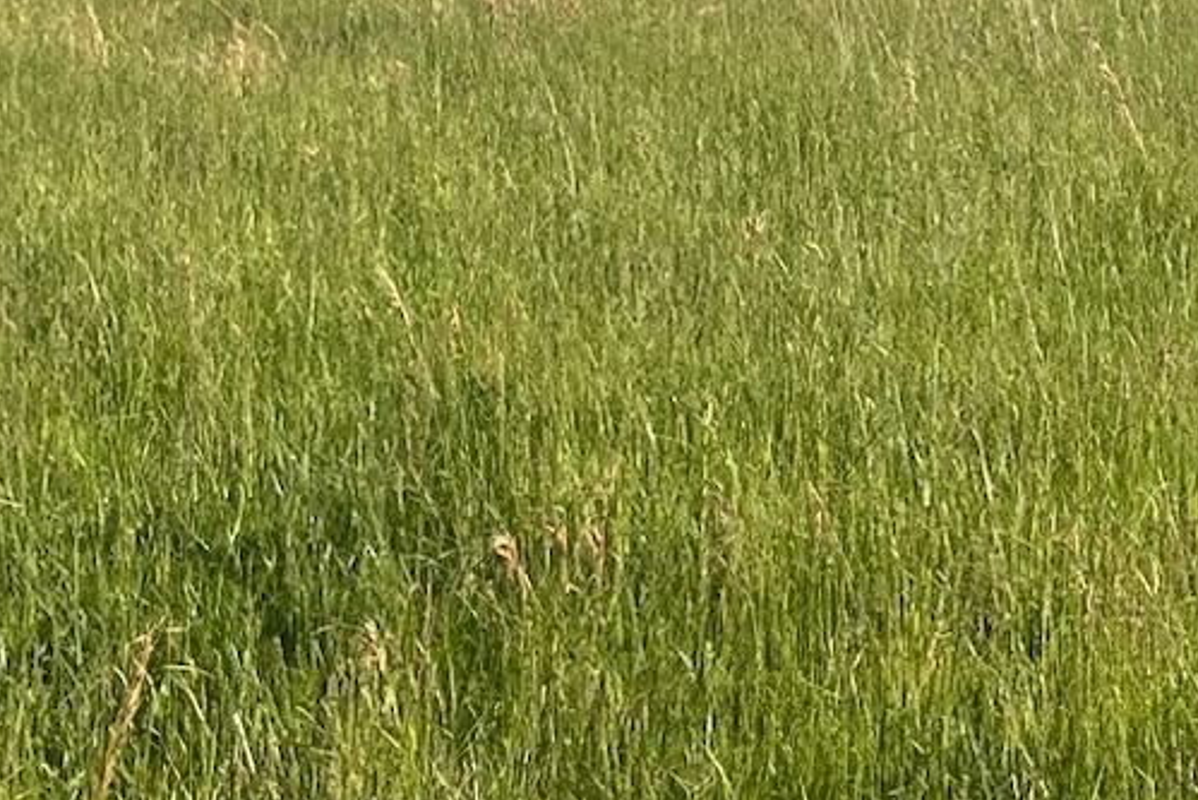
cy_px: -483
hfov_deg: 16.1
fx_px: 3695
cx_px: 2029
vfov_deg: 11.7
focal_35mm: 111
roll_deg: -0.7
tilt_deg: +4.1
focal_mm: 5.1
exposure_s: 1/2825
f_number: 1.6
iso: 50
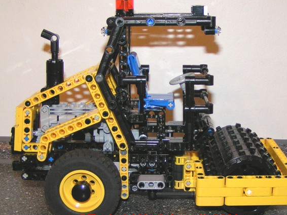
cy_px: 109
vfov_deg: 33.6
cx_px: 154
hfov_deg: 43.8
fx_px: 356
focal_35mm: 43
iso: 200
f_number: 2.8
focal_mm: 5.8
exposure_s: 1/40
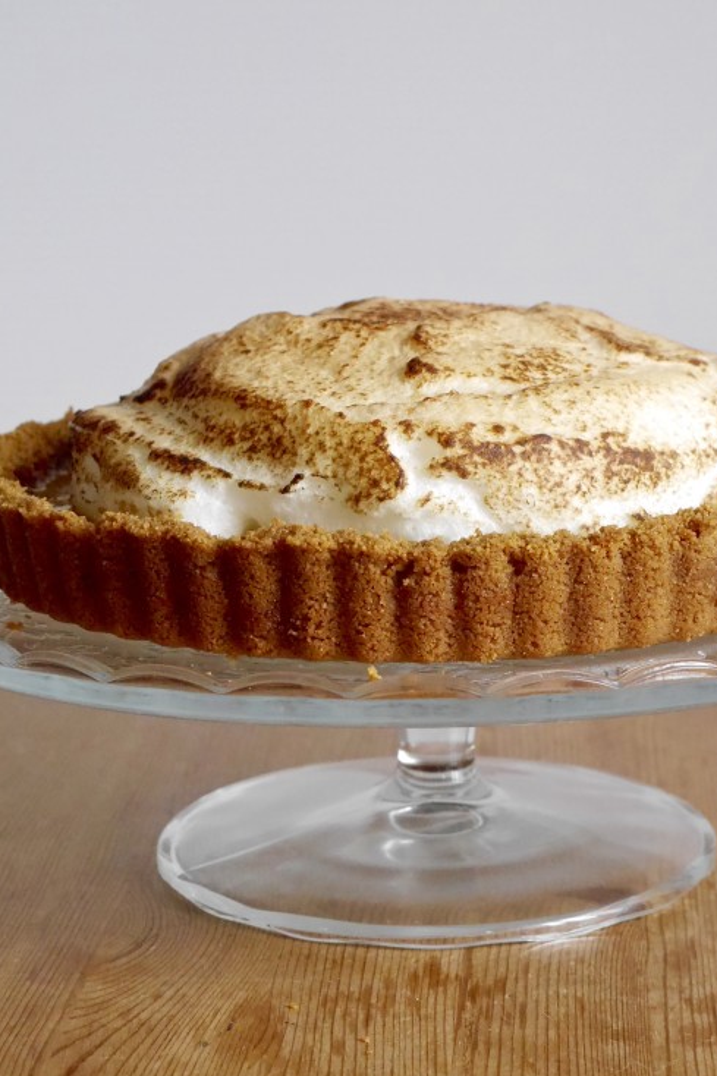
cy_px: 551
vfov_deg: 22.6
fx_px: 2690
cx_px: 435
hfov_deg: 15.2
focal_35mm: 90
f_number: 5.6
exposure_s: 1/60
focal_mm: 31
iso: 2500
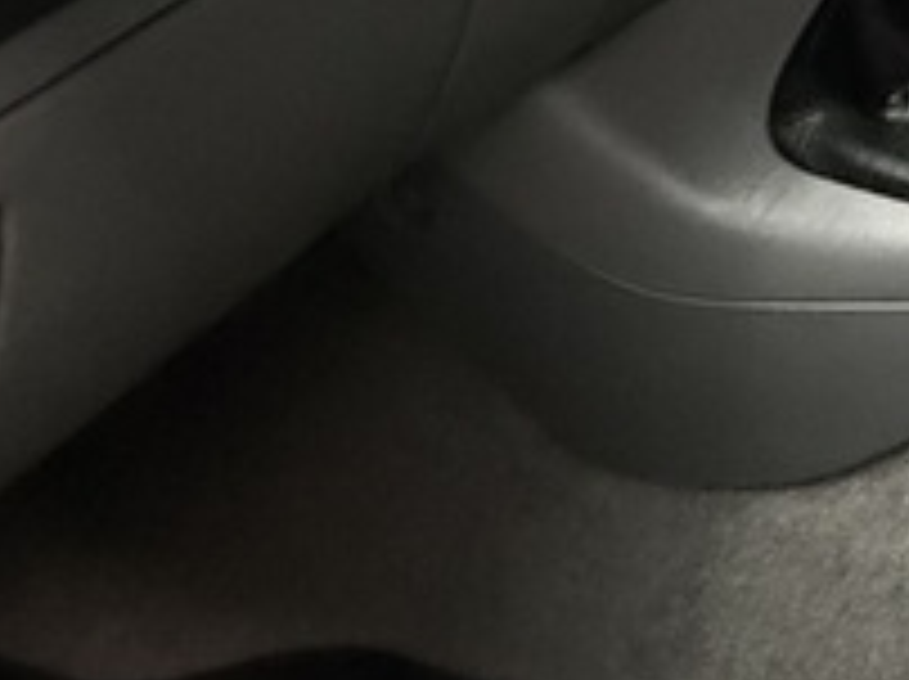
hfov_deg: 20.9
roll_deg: +1.2
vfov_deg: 14.6
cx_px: 1539
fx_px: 1862
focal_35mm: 71
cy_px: -883
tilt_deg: -11.5
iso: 1000
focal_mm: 2.22
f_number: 2.2
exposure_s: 1/33
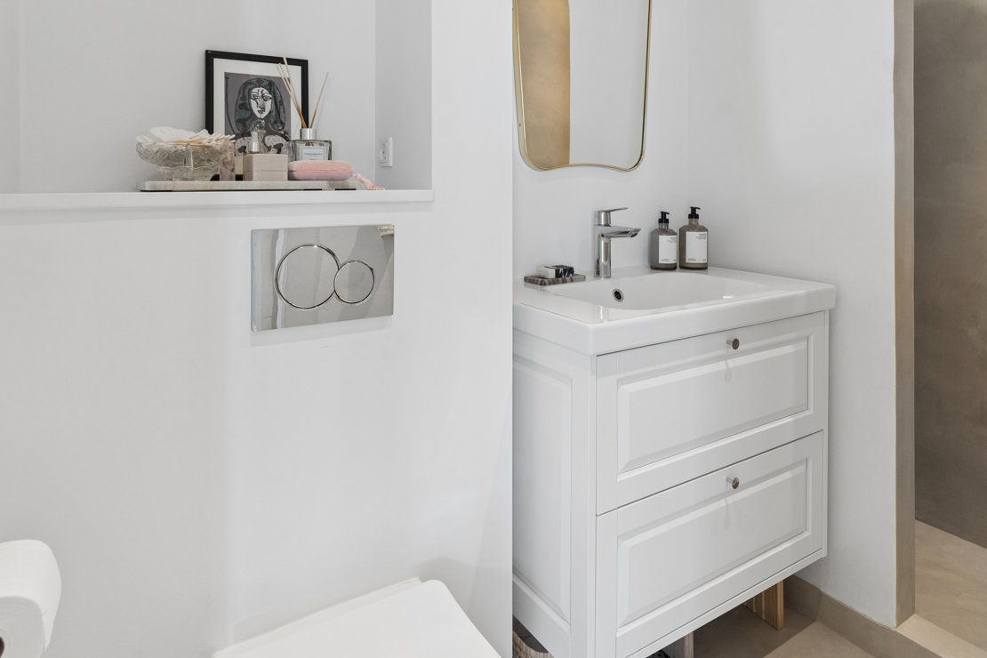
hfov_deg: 81.2
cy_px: 329
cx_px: 494
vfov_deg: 59.5
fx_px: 576
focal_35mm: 21
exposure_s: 1/8
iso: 200
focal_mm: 14
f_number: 8
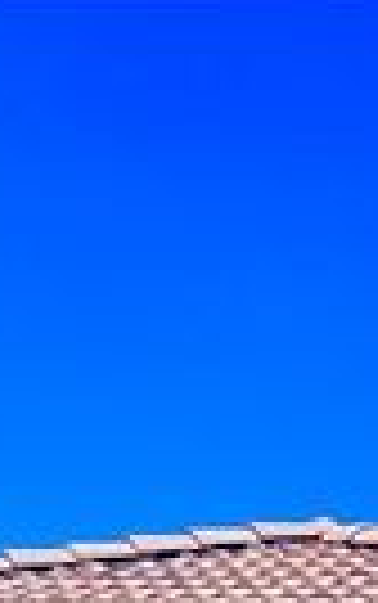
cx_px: 652
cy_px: 1062
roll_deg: -1.1
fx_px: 2171
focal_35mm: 132
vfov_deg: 14.1
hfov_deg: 9.5
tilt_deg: +3.8
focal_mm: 5.7
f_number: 1.5
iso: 50
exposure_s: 1/9434
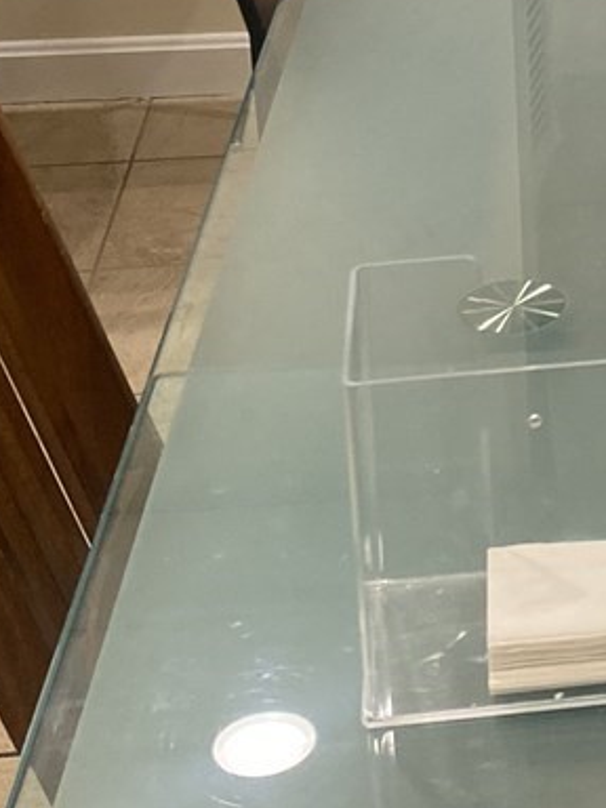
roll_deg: +0.2
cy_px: -65
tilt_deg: -19.5
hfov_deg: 13.6
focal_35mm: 104
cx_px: 844
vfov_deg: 18.2
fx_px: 2428
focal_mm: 4.25
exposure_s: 1/60
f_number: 1.8
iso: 125
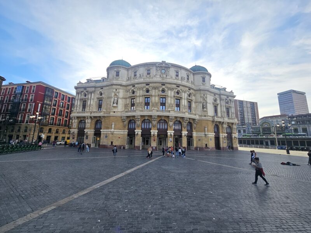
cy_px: 116
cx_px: 156
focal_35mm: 13
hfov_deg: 106.2
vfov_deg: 89.9
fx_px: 117
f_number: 2.2
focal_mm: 2.2
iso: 50
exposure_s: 1/1457
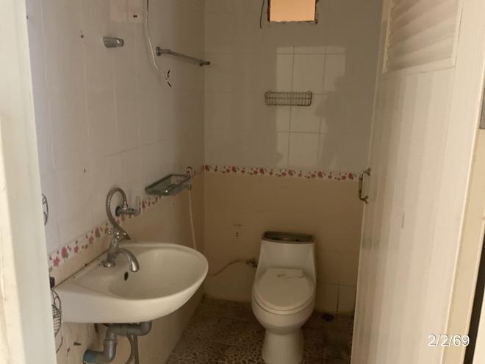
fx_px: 406
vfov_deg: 48.2
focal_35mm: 29
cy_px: 182
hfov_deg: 61.7
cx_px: 242
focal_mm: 3
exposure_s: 1/30
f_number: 1.8
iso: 320
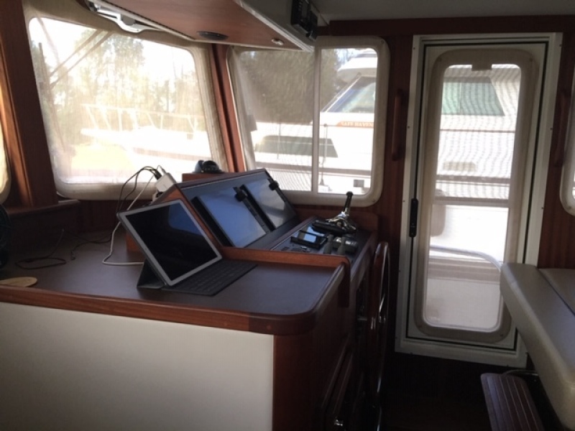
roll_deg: -1.5
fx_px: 482
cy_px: 216
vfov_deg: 48.2
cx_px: 288
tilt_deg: -7.8
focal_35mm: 29
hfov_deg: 61.7
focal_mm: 4.15
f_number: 2.2
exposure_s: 1/30
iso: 125
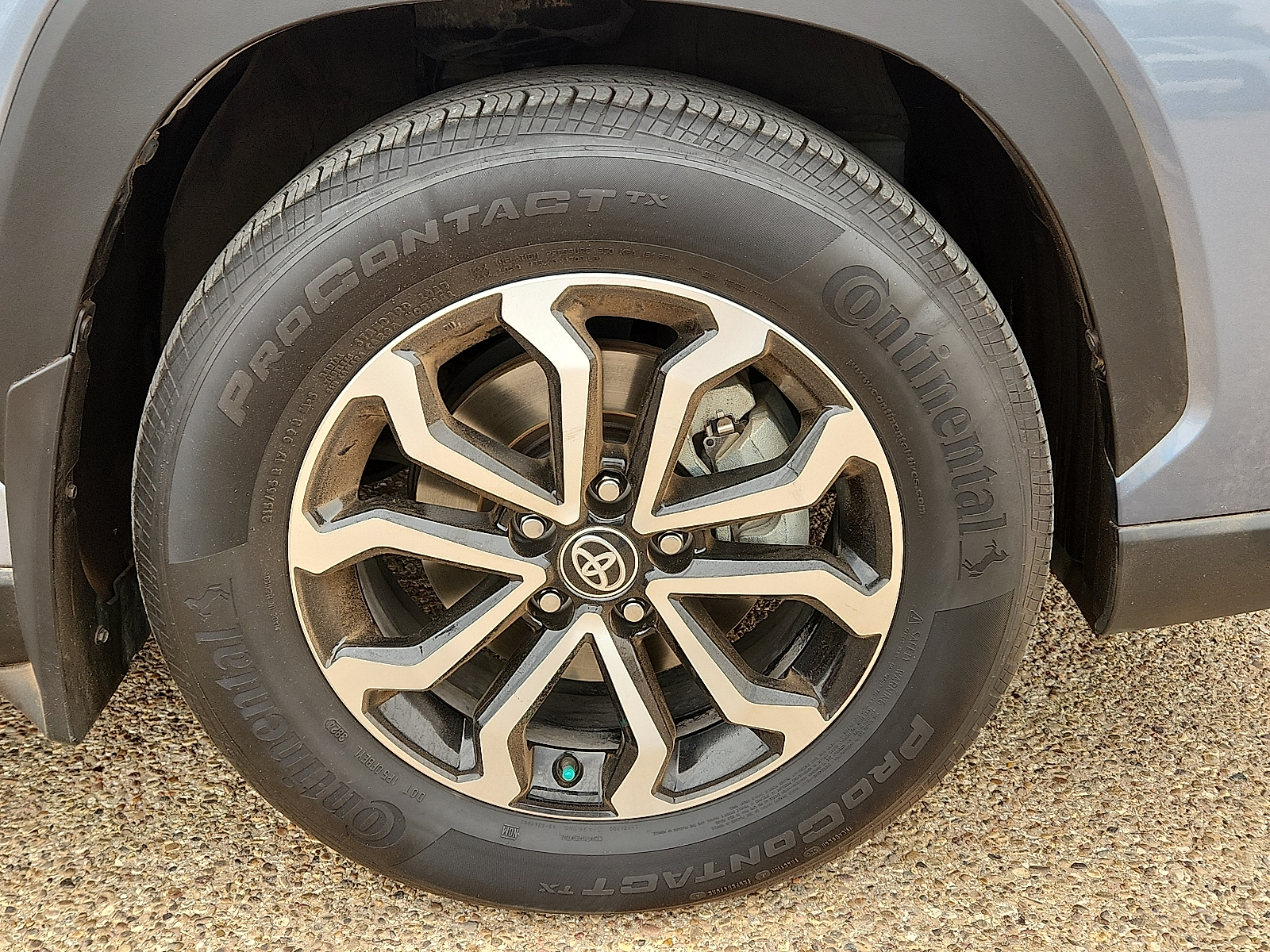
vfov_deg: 58.9
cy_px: 476
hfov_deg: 73.9
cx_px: 635
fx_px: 844
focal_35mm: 23
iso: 50
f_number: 1.8
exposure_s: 1/222
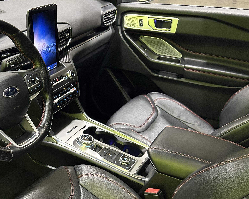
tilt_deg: -32.7
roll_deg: -0.4
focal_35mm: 44
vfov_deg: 33.6
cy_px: 142
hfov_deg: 40.3
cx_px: 49
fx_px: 324
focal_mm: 5.7
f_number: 1.5
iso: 400
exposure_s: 1/33
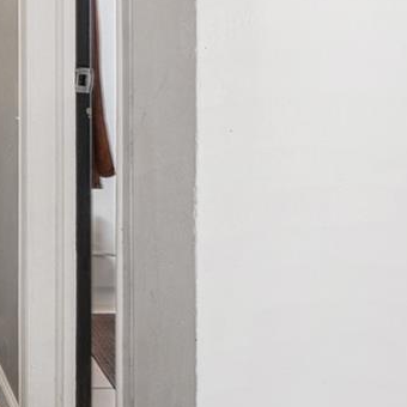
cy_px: -1
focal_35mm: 64
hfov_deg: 23.2
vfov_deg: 25.5
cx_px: -150
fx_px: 851
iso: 200
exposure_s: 1/1.67
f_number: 8
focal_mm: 16
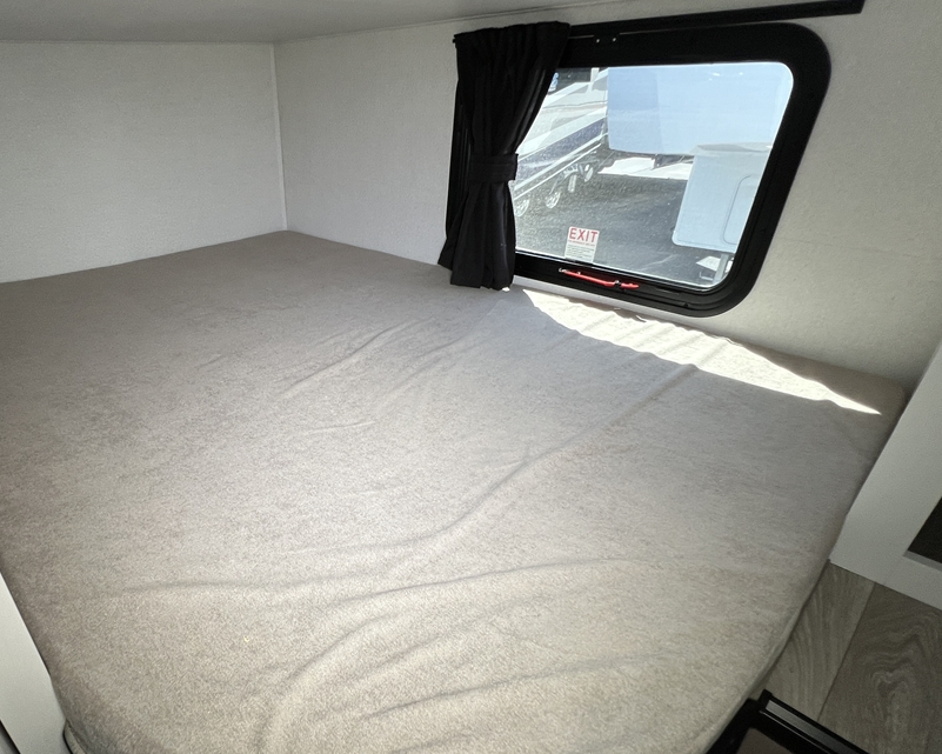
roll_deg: +3.3
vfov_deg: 70.6
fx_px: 530
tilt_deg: -31.4
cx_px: 334
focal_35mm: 19
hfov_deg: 81.2
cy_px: 419
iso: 64
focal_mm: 1.57
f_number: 1.8
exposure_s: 1/99
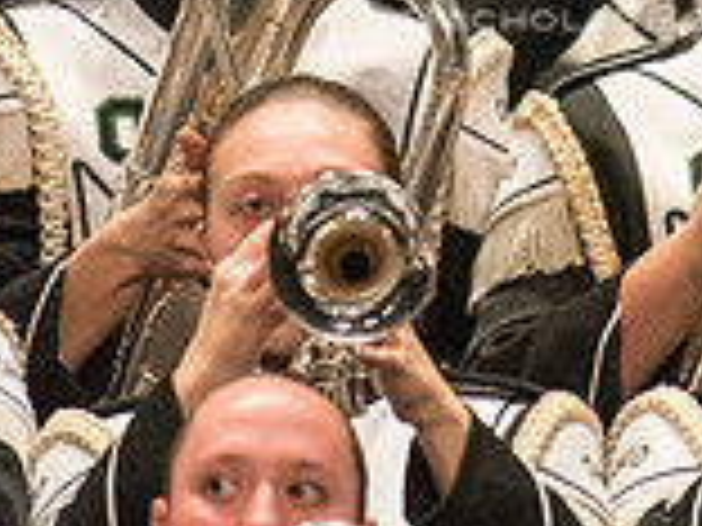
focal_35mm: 2149
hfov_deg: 0.9
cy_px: -182
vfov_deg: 0.7
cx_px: 585
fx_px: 43581
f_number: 5.6
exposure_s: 1/320
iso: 4000
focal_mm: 600
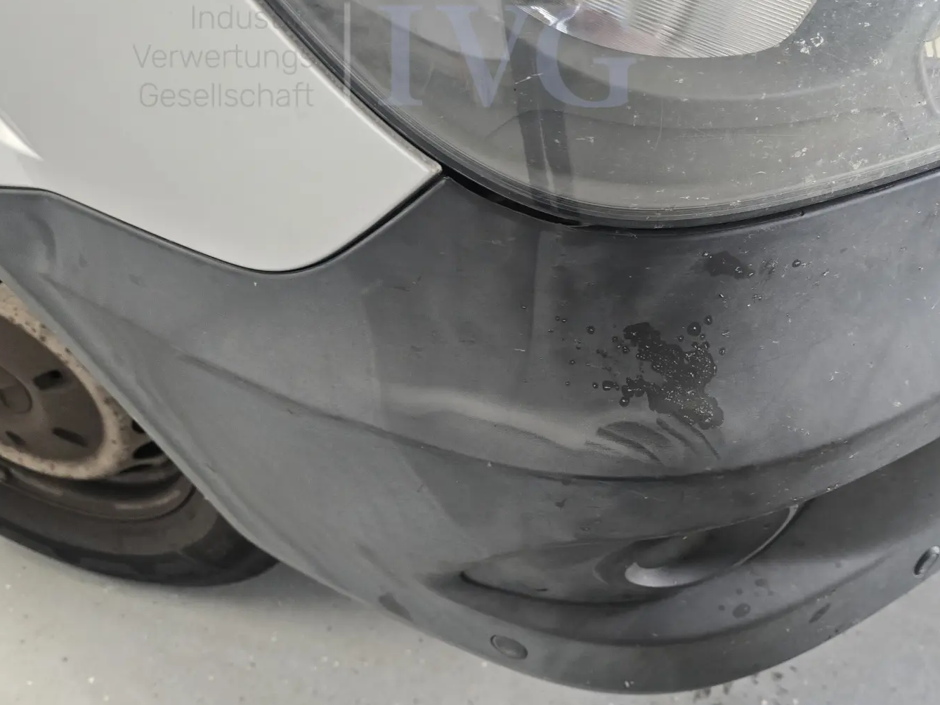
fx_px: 896
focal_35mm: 33
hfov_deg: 55.1
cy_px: 407
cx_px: 536
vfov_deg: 42.8
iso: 500
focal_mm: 6.3
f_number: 1.7
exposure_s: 1/120
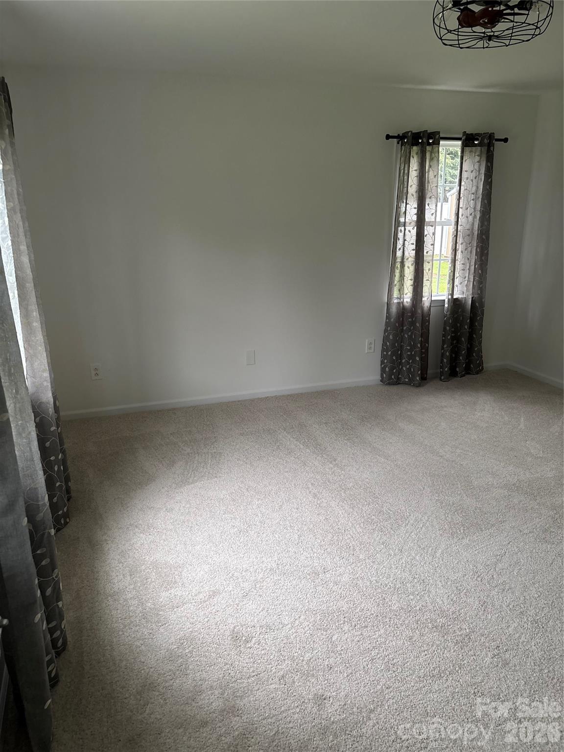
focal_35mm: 26
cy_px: 376
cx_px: 282
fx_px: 565
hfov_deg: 53.1
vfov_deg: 67.3
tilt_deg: -18.4
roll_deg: -0.6
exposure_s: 1/60
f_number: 1.6
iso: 250
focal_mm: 5.96
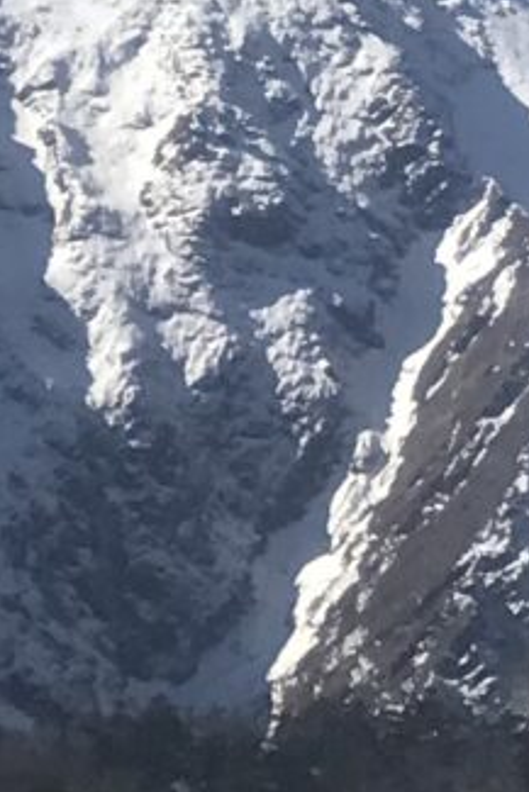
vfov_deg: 4.4
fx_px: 10282
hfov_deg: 2.8
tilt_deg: +6.8
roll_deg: +0.8
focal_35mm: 467
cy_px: 249
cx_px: 2803
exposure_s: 1/1100
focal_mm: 6.6
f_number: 2.8
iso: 20
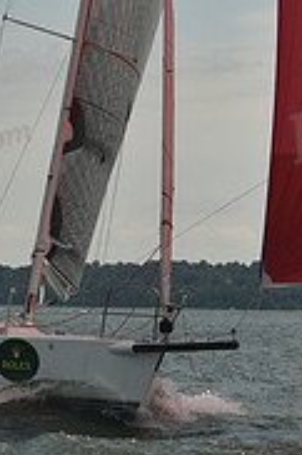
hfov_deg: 6.1
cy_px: 5
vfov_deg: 9.2
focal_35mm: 223
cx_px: 161
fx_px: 2811
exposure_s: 1/1250
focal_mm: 70
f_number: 7.1
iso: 320
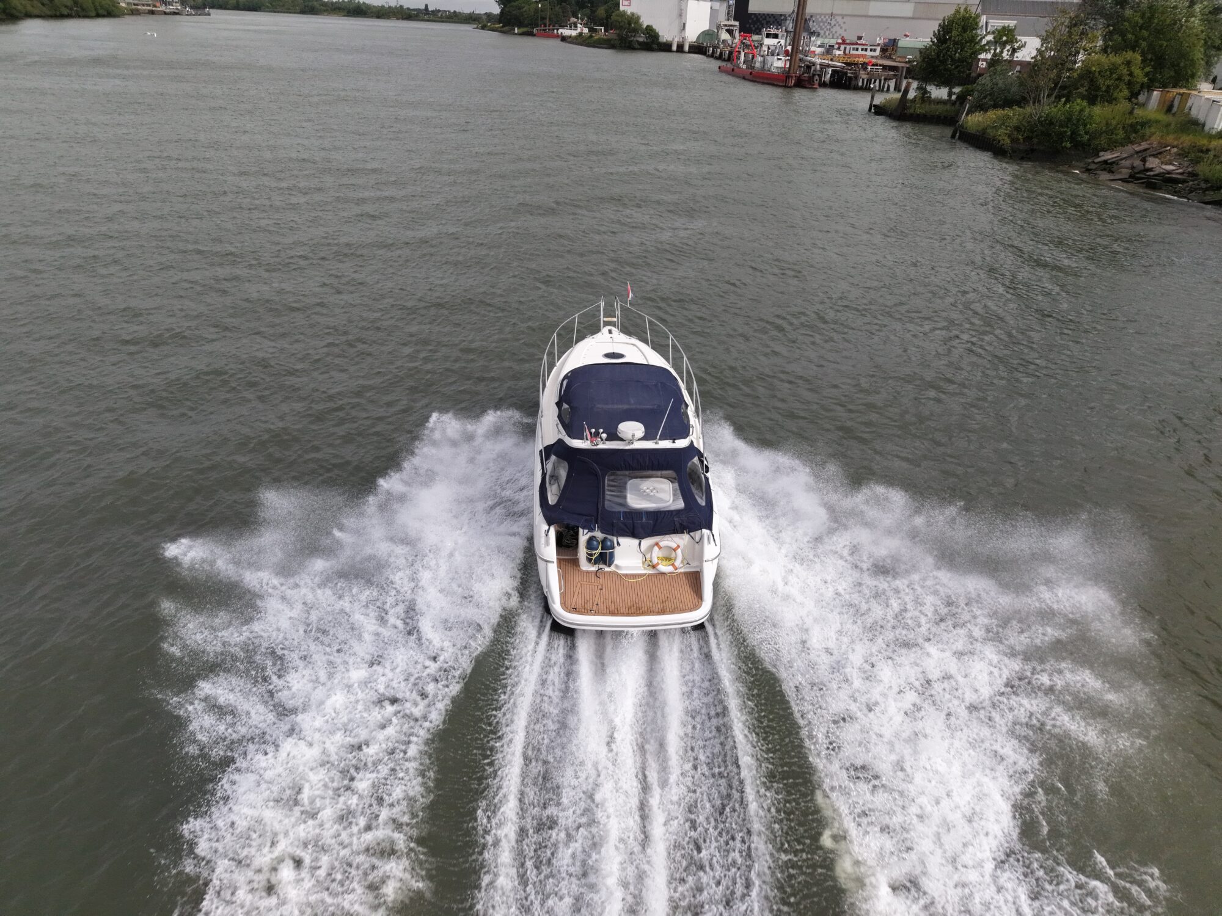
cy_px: 458
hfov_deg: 71.6
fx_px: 847
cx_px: 611
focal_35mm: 24
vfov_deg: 56.8
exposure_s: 1/640
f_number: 1.8
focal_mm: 8.67
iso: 870
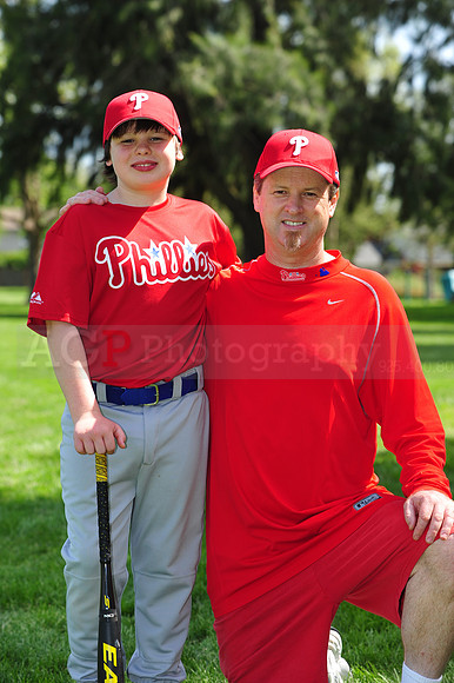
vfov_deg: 18.3
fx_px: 2121
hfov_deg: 12.2
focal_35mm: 112
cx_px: 227
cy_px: 342
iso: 200
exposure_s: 1/320
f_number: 6.3
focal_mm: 112
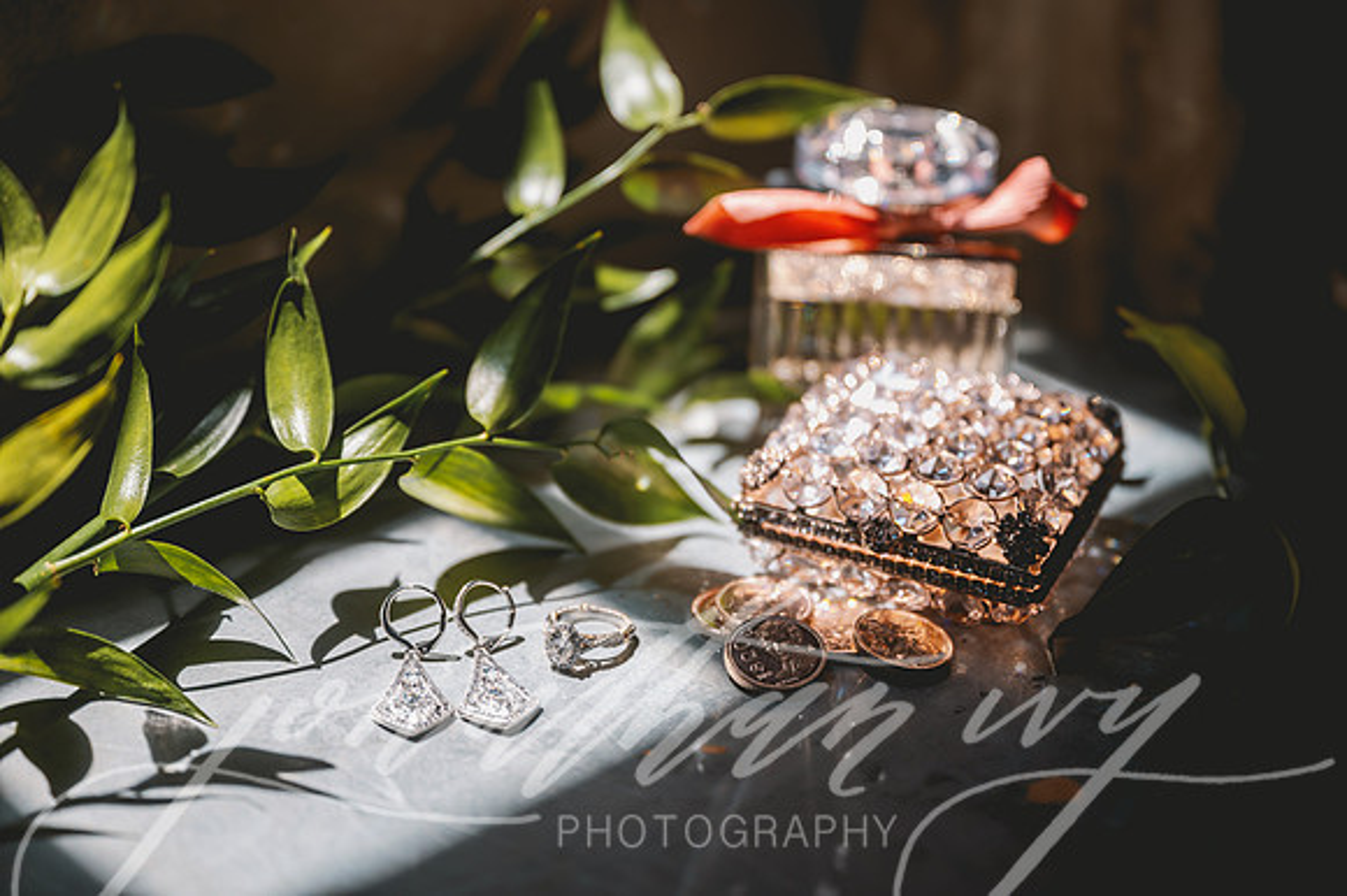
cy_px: 448
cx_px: 674
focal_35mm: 70
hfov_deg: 28.9
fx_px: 2618
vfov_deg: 19.4
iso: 50
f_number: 2.8
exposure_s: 1/800
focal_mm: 70
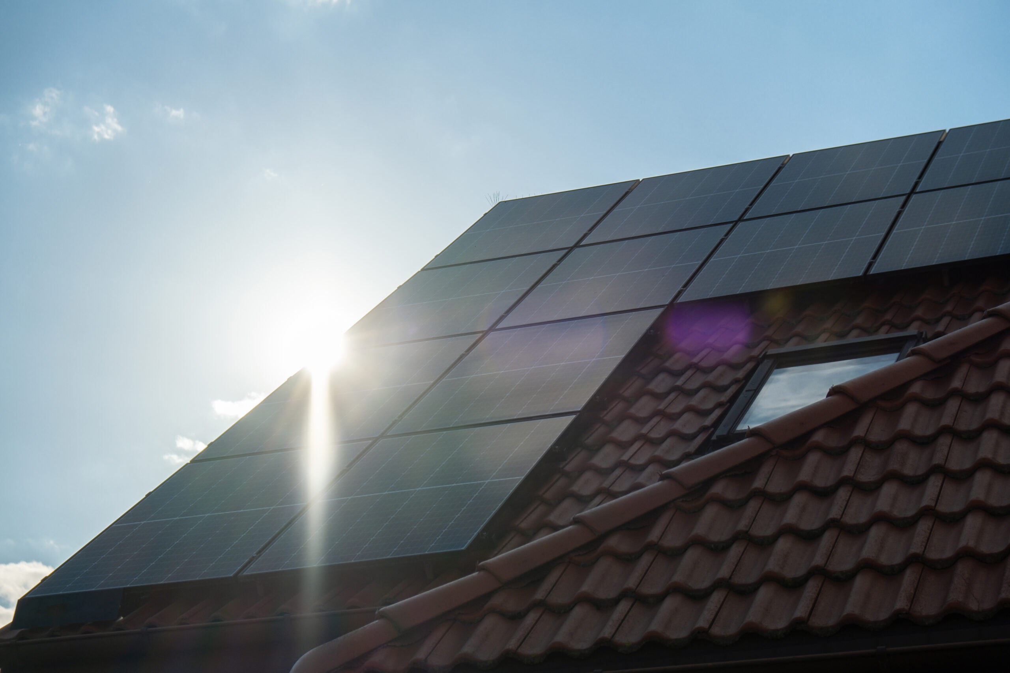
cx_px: 505
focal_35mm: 83
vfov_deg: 16.5
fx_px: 2329
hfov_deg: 24.5
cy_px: 336
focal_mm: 55
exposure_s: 1/4000
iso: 320
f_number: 5.6
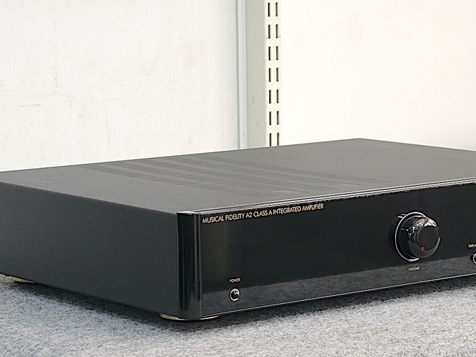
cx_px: 290
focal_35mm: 144
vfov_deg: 10.3
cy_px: 222
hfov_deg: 13.7
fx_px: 1980
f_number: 5
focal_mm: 17.5
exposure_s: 1/4
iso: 100
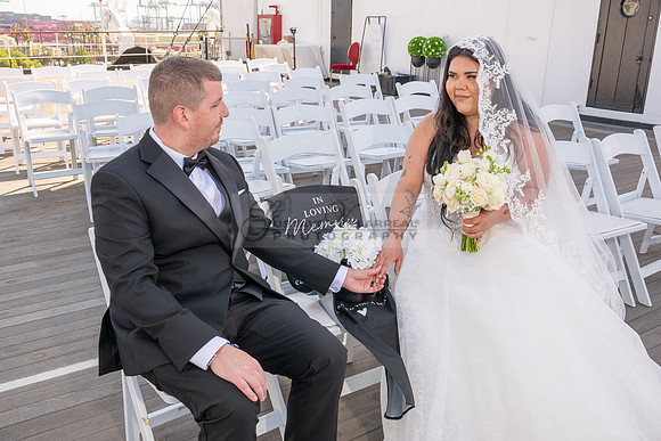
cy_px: 220
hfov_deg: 56.5
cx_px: 330
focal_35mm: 34
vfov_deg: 39.4
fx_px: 615
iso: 200
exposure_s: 1/200
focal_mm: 33.5
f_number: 9
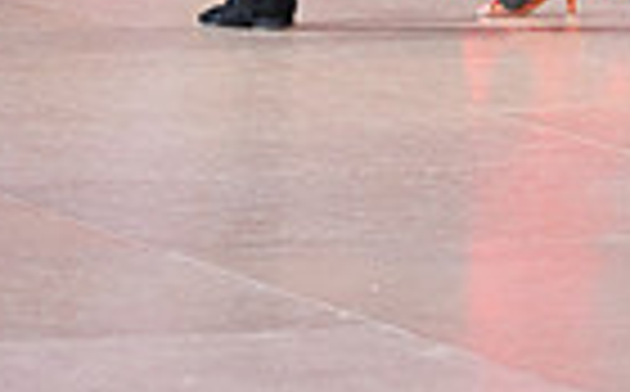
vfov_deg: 2.9
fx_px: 7611
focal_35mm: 444
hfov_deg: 4.7
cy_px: -455
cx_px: 839
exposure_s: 1/200
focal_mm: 105
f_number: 4
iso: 2000
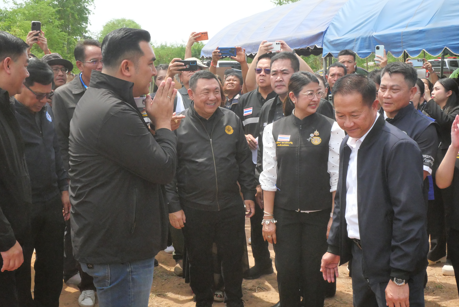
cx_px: 225
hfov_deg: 46.4
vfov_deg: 31.9
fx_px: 536
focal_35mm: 42
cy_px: 156
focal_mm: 20
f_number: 11
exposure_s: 1/1300
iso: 3200
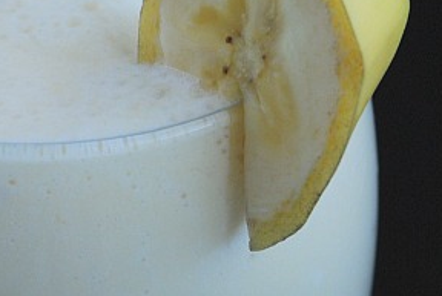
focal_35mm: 172
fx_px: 2116
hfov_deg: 11.9
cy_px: 91
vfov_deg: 8.0
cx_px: 86
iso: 200
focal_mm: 55
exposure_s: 1/50
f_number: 10
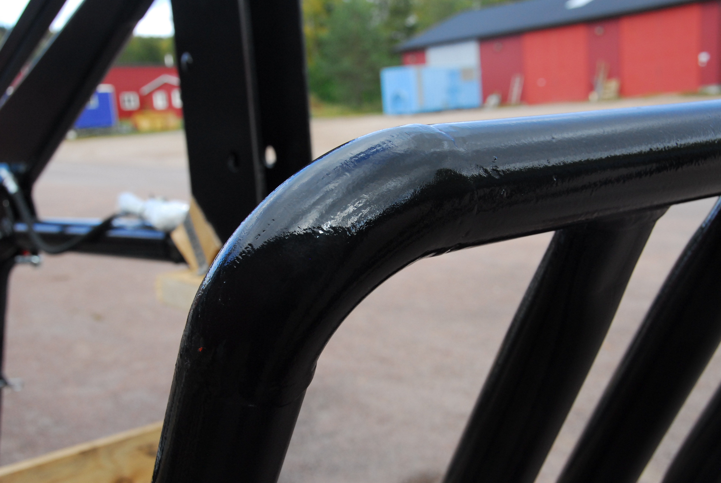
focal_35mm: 48
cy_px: 242
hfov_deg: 41.1
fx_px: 962
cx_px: 360
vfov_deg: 28.2
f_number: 8
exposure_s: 1/250
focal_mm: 32
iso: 500
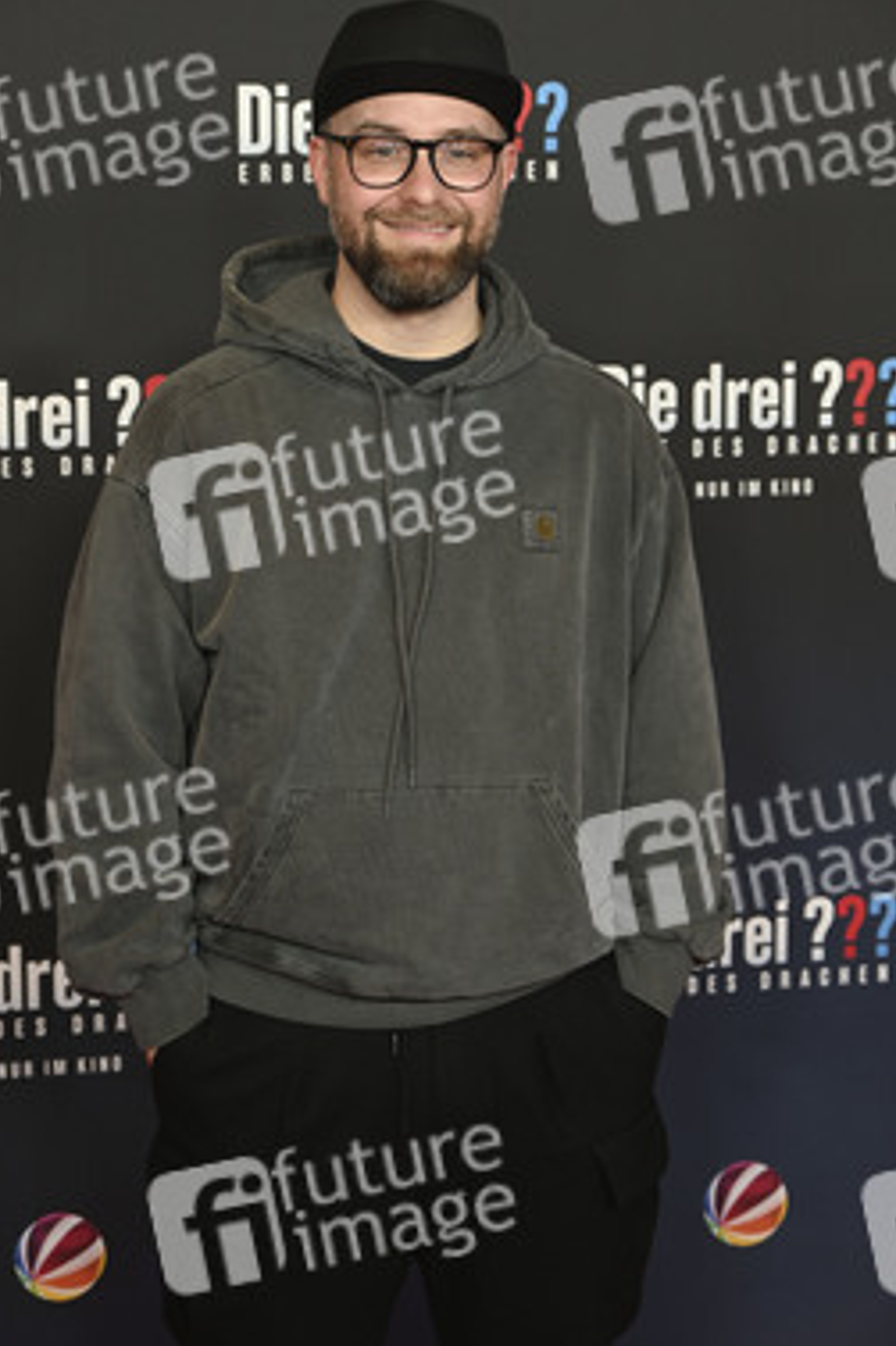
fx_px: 3288
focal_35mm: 88
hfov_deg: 15.5
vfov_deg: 23.1
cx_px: 436
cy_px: 675
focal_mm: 83
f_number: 6.3
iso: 1000
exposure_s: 1/200
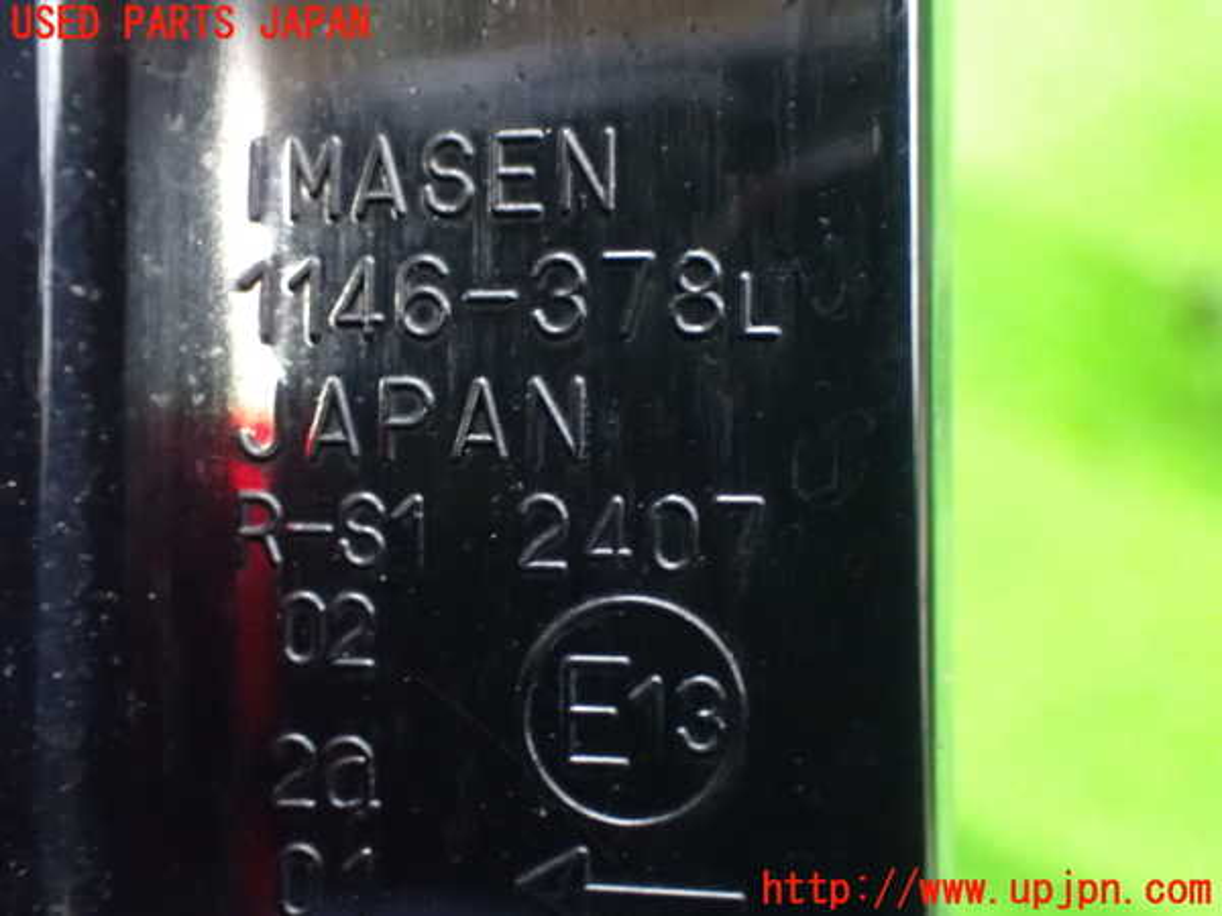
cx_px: 611
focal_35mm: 47
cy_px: 458
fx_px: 1659
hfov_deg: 40.4
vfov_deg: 30.9
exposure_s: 1/8
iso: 1600
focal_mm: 8.4
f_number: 3.1
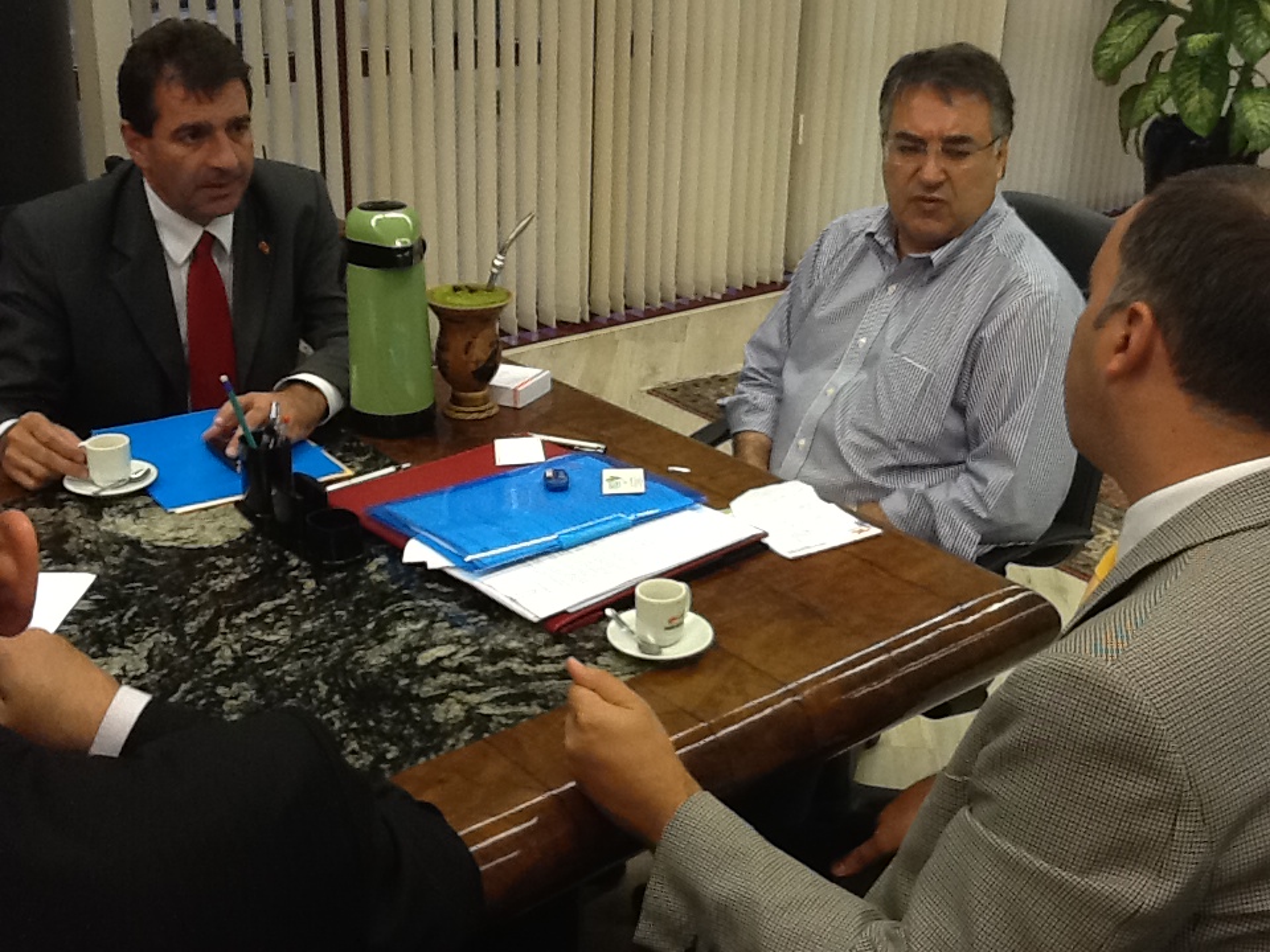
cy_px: 476
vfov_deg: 44.2
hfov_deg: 56.8
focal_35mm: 32
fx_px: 1174
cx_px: 635
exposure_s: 1/30
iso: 160
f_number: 2.4
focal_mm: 2.03
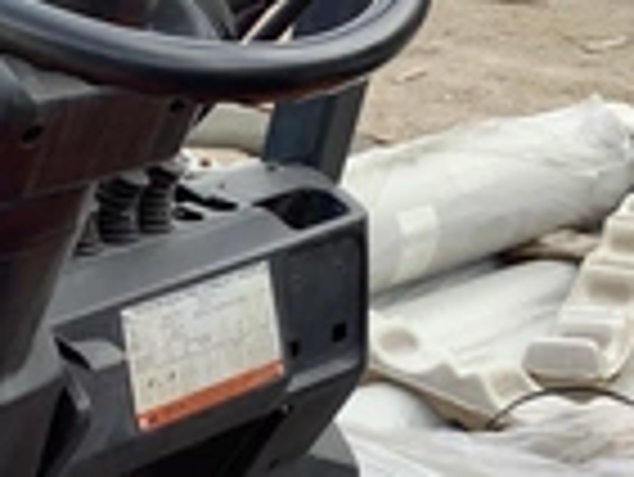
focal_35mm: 88
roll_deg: -1.4
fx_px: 1613
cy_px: 144
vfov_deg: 16.8
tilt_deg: -17.3
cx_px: 103
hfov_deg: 21.9
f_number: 2.4
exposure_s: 1/113
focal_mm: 3.3
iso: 25
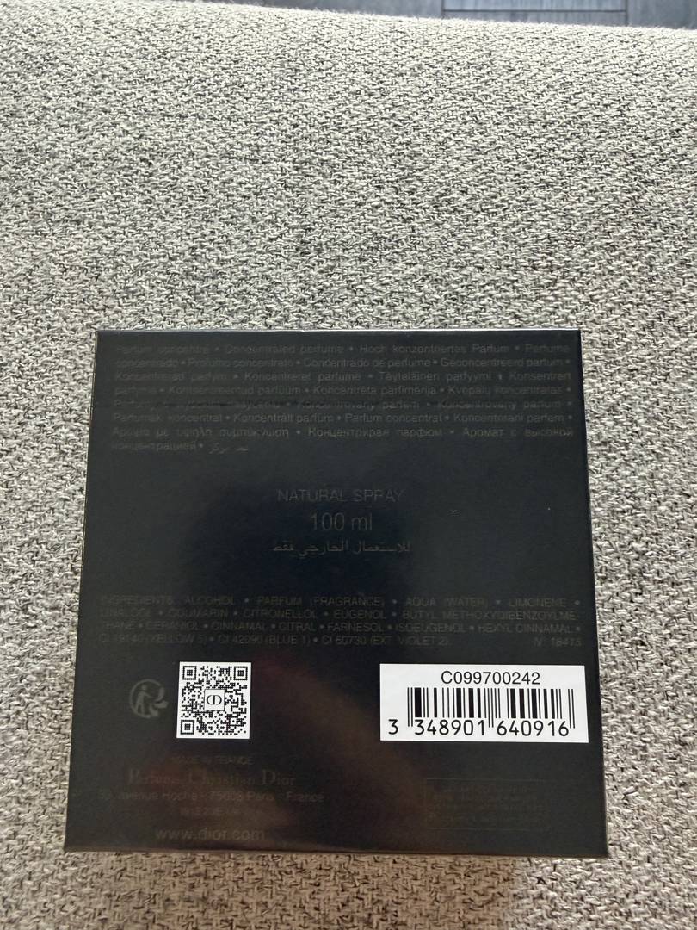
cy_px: 465
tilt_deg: -81.3
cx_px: 348
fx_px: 644
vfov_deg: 71.6
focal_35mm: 24
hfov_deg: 56.8
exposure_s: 1/60
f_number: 2.2
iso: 320
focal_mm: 2.22
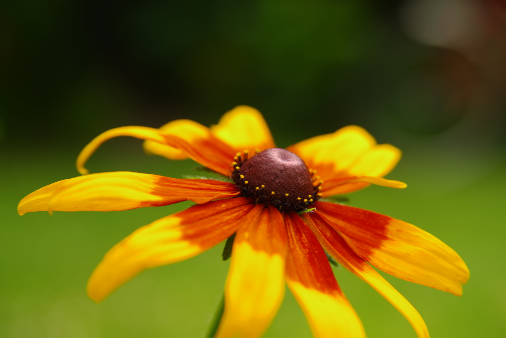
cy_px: 193
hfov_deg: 22.6
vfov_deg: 15.2
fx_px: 1265
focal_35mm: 90
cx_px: 293
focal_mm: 75
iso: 100
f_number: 3.5
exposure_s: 1/60
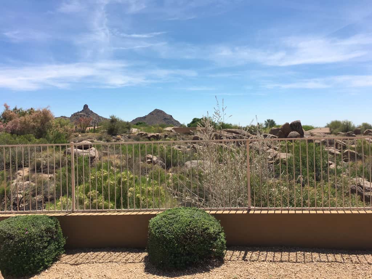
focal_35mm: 29
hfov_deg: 61.7
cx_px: 186
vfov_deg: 48.2
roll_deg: +0.5
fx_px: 312
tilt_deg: +2.9
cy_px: 140
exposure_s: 1/1923
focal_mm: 4.15
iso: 25
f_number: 2.2
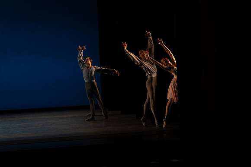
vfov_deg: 10.2
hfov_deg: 15.2
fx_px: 941
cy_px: 84
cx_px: 126
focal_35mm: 135
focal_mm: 135
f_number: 8
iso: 3200
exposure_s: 1/500
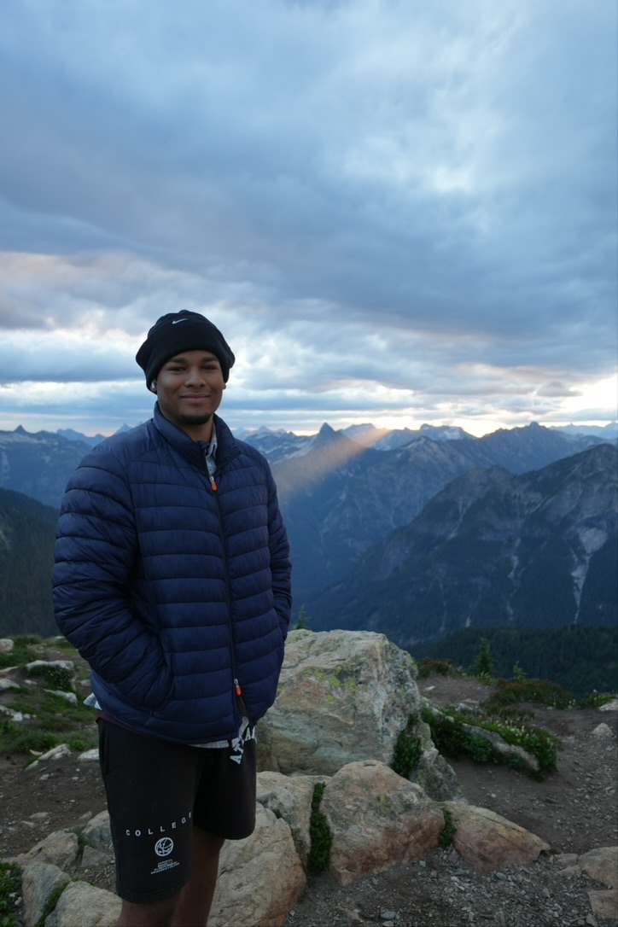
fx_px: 603
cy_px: 464
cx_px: 309
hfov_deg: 54.3
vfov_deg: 75.1
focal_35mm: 23
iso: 200
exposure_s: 1/60
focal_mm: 15.6
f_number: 2.8
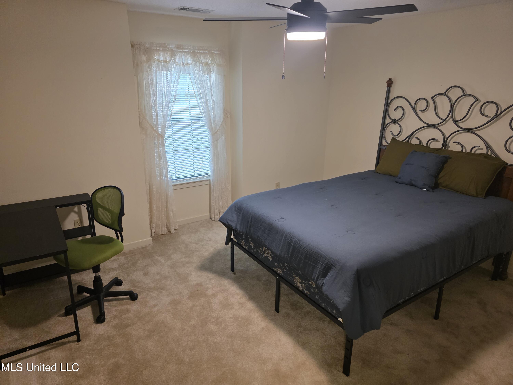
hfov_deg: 73.9
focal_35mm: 23
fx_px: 341
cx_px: 256
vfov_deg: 58.9
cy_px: 192
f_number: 1.7
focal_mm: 6.3
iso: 500
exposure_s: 1/120
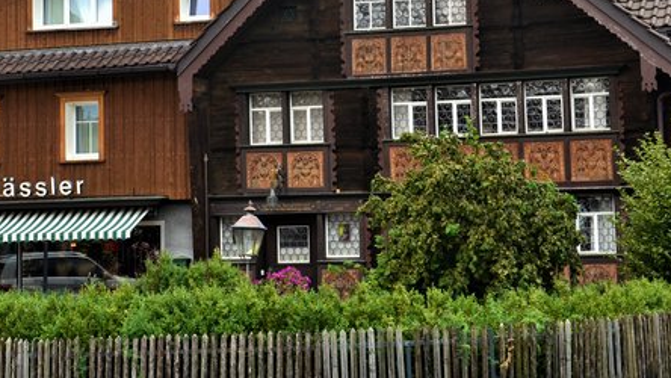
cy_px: 80
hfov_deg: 22.2
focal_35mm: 96
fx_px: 1708
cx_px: 319
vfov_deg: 12.6
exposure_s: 1/40
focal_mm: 34
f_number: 7.1
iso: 320
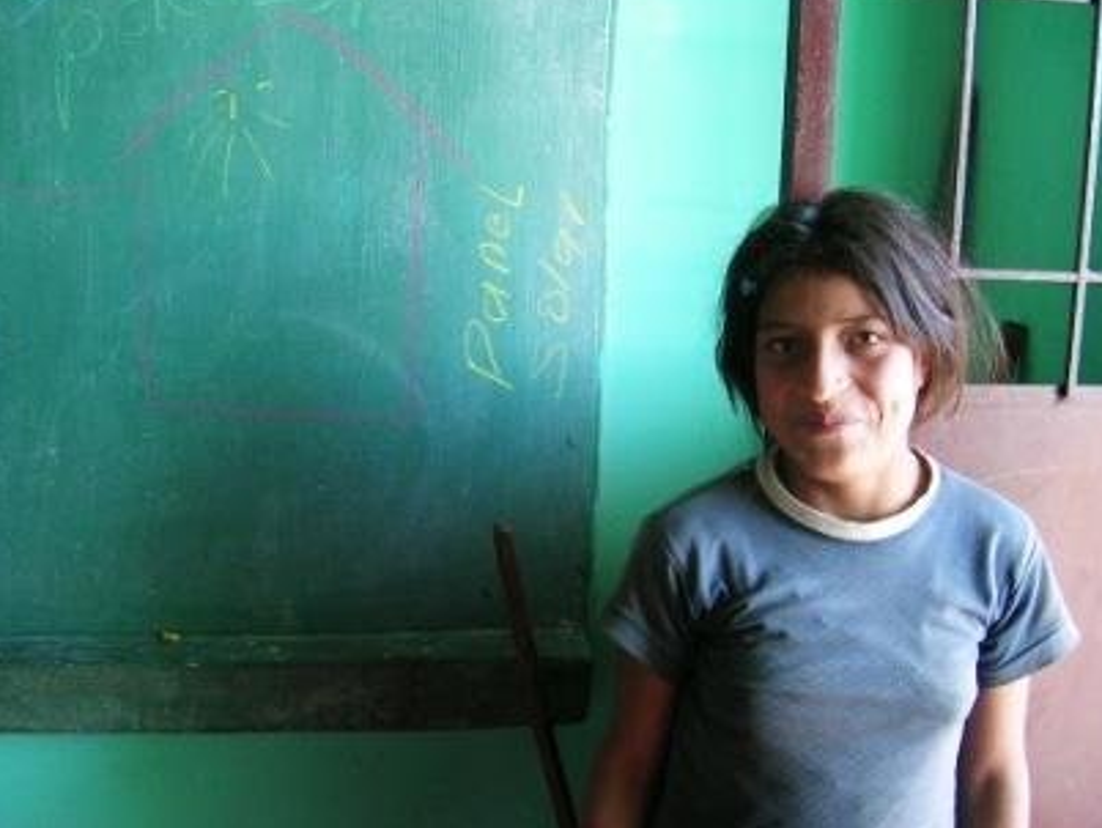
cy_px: 378
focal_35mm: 39
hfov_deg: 47.8
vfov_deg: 36.8
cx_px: 515
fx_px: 1242
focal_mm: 5.4
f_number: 2.8
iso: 50
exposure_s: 1/12.7
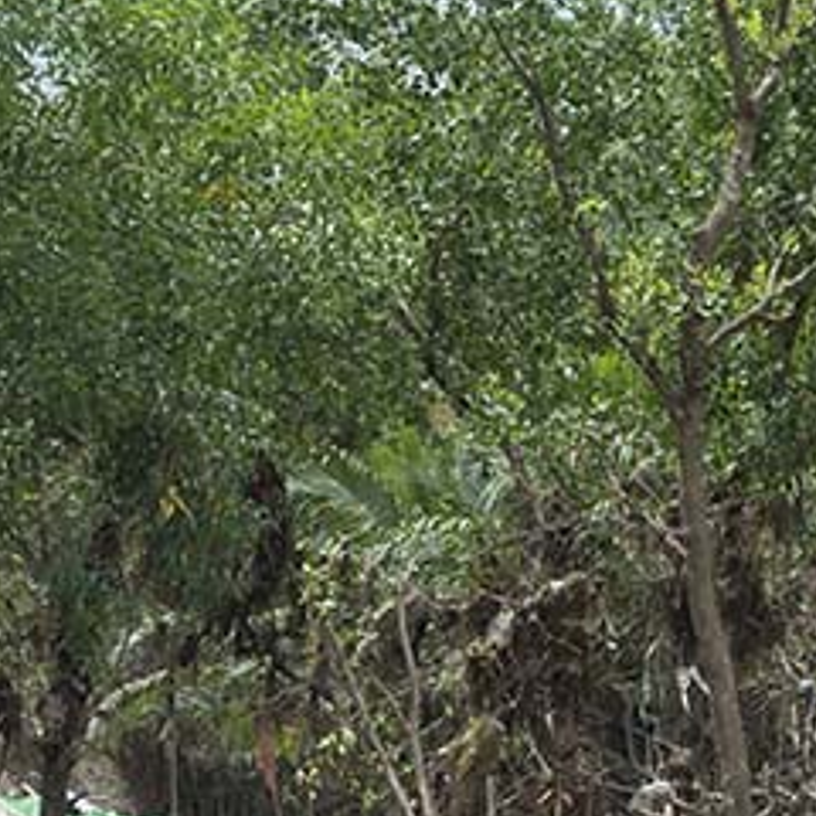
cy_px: 716
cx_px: 850
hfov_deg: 12.7
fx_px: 3627
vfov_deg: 12.7
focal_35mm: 136
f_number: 7.1
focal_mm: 40
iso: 1250
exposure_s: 1/4000
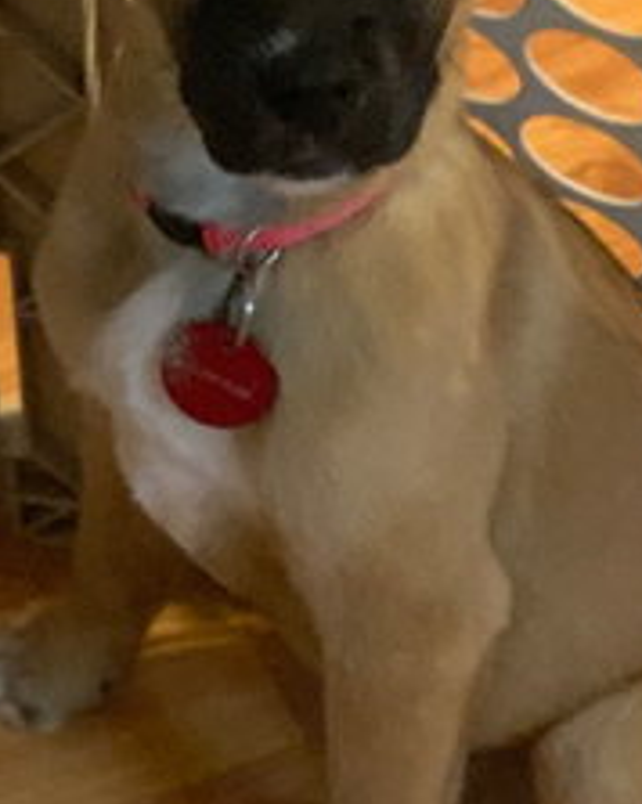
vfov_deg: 12.7
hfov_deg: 10.1
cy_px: 481
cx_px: 263
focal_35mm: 152
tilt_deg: -47.7
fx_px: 3615
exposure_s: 1/30
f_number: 2.4
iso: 640
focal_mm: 6
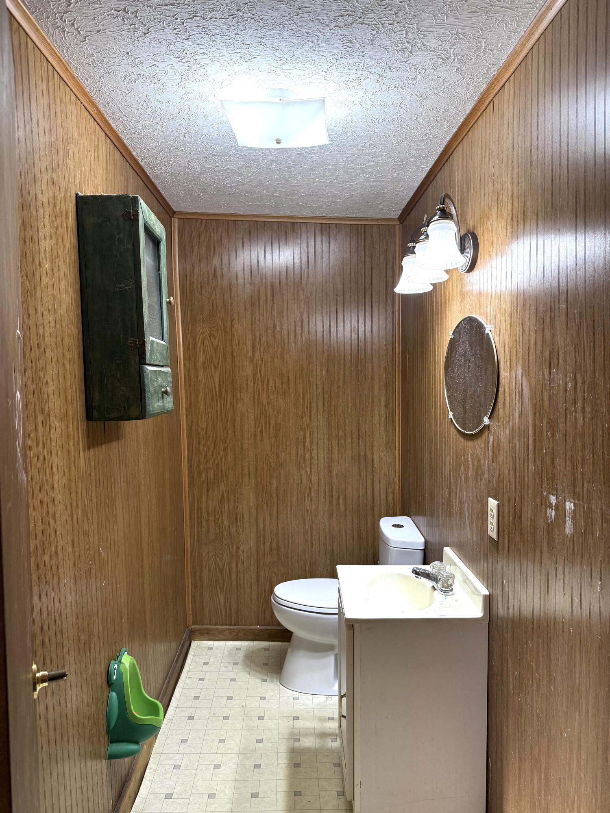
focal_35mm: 24
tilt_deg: -3.0
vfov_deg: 71.6
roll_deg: +0.5
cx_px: 305
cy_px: 406
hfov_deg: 56.8
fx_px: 564
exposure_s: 1/120
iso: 250
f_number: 1.78
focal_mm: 6.76
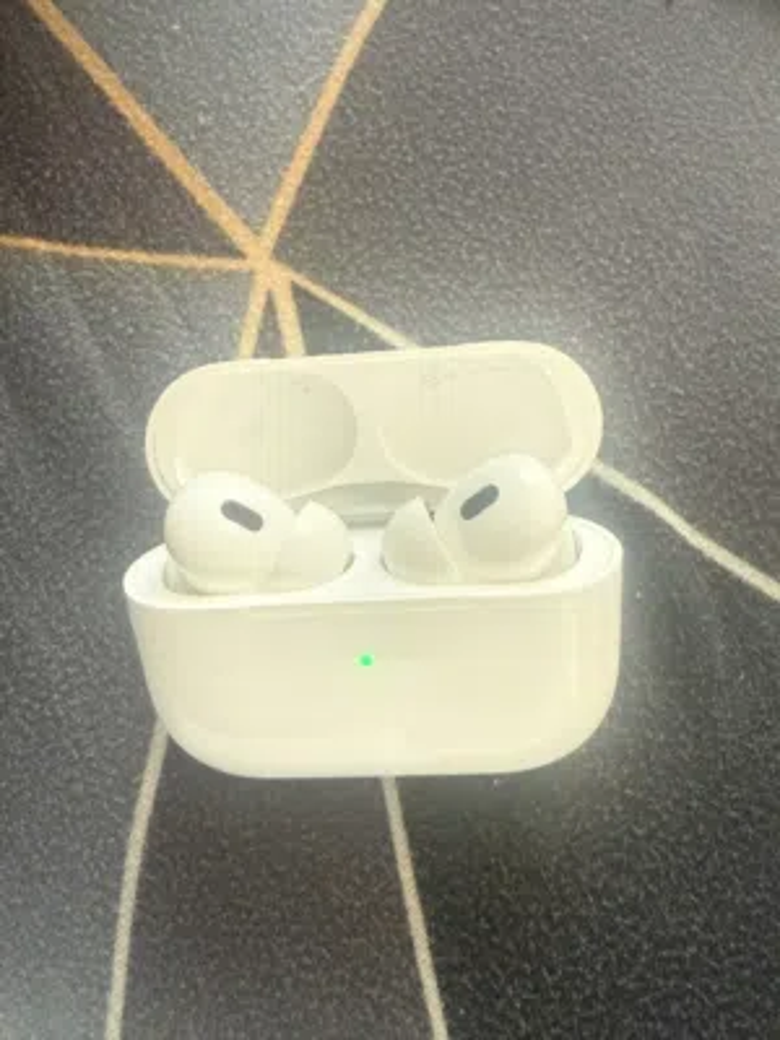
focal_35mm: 24
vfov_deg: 71.6
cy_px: 520
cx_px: 390
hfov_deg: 56.8
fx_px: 721
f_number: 2.2
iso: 500
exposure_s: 1/60
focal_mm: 2.22
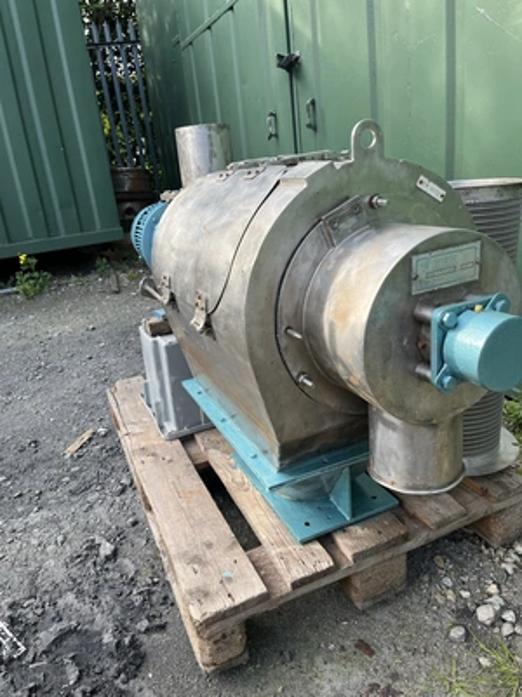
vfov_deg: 67.3
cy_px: 348
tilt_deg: -19.6
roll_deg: +5.6
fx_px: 523
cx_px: 261
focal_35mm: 26
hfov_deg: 53.1
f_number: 1.6
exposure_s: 1/461
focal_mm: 5.1
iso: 50
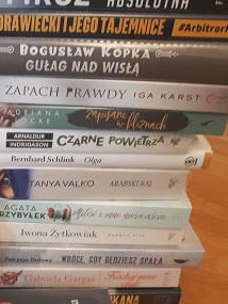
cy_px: 180
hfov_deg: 25.9
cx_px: -23
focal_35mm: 52
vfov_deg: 36.7
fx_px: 456
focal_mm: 3.71
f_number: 1.7
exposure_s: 1/25
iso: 200
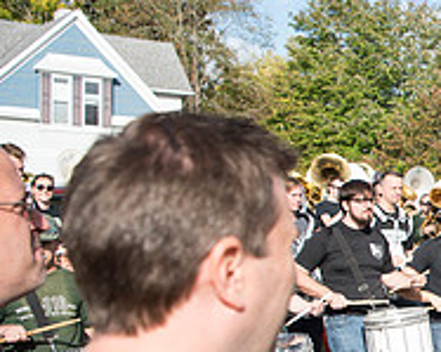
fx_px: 912
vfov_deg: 21.4
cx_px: 646
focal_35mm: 70
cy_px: 304
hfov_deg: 22.6
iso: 250
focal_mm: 24
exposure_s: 1/1000
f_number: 4.5
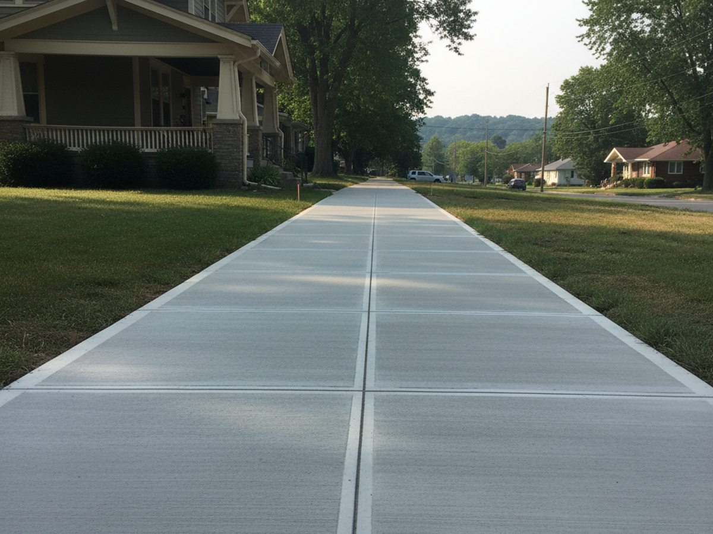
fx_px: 536
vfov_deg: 53.1
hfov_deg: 67.3
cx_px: 356
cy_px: 267
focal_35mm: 26
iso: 1540
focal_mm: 5.7
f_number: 1.5
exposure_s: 1/383
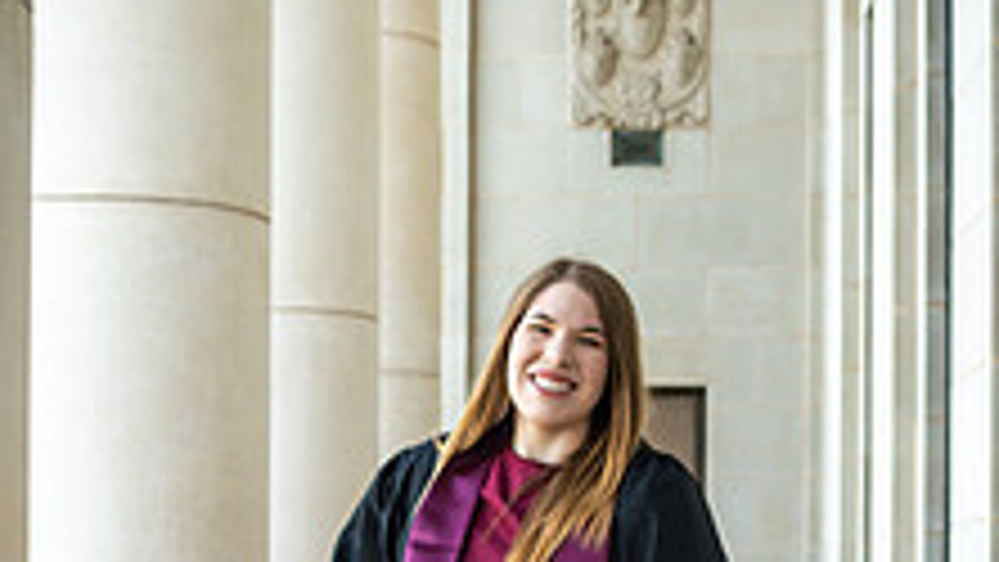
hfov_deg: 23.9
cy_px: 665
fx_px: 2358
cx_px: 515
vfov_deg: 13.3
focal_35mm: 89
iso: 160
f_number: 4
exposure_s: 1/80
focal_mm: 28
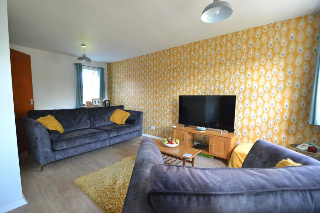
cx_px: 160
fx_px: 133
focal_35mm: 15
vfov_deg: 77.3
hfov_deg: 100.4
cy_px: 106
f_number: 3.5
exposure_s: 1/60
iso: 1000
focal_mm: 10
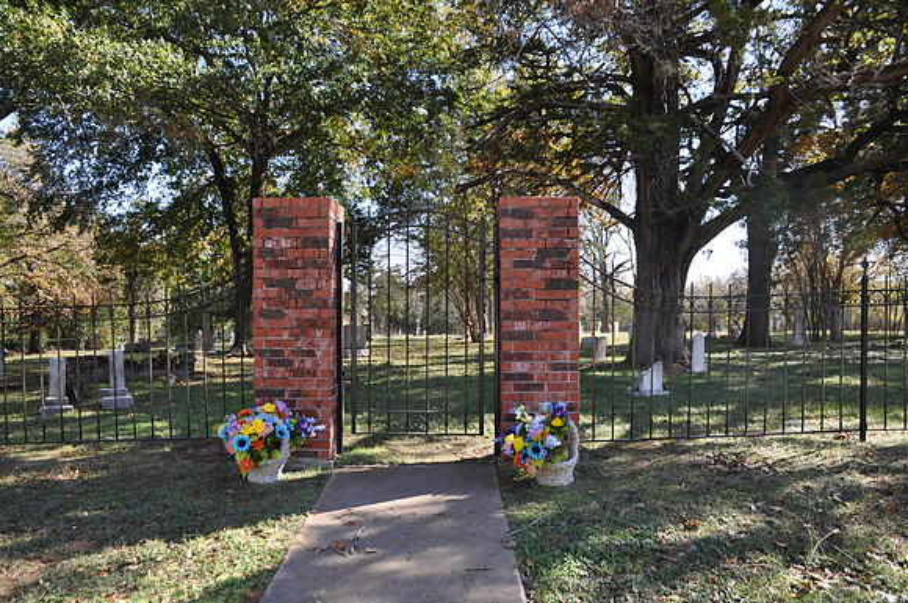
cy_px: 302
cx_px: 454
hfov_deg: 62.0
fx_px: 756
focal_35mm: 30
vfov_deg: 43.5
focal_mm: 20
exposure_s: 1/125
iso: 200
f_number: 5.6
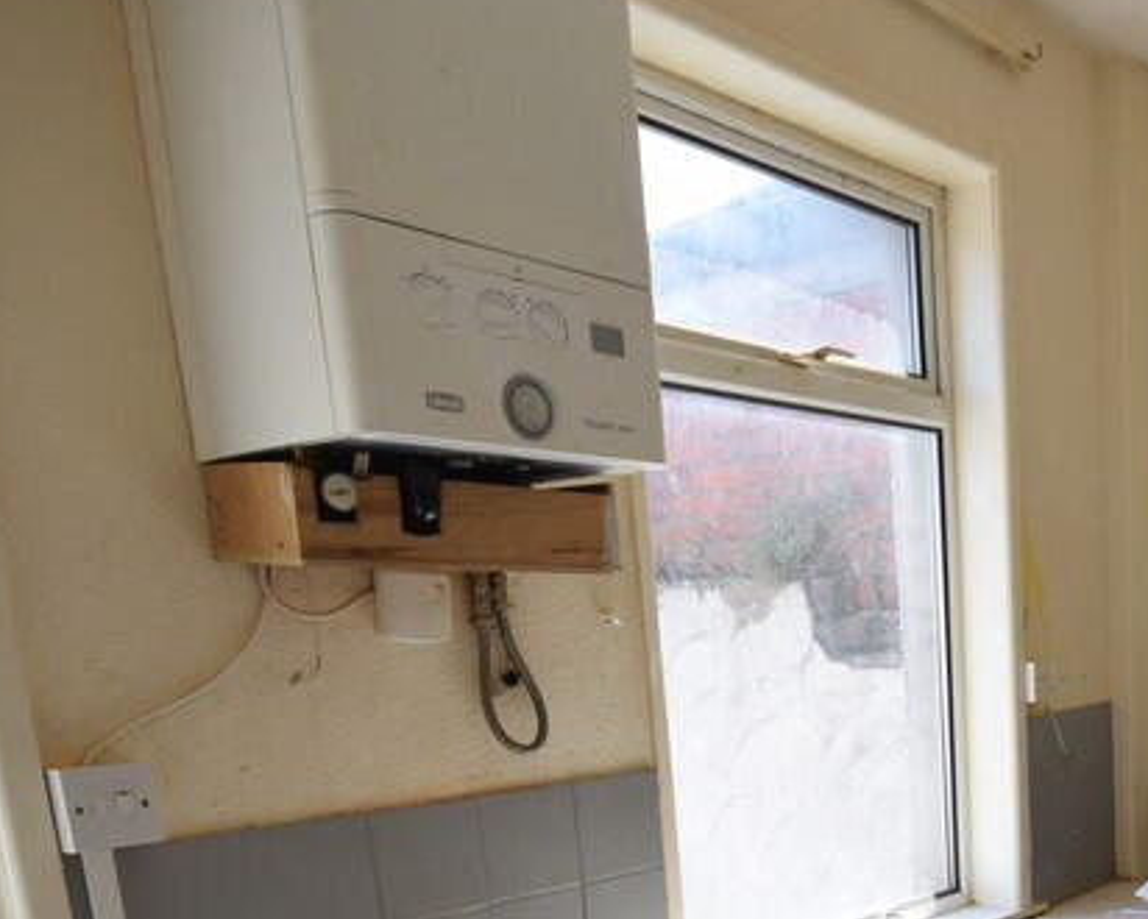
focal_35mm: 35
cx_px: 998
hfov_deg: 47.2
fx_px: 1190
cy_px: 912
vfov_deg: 37.8
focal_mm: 10
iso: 400
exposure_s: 1/200
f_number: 7.1
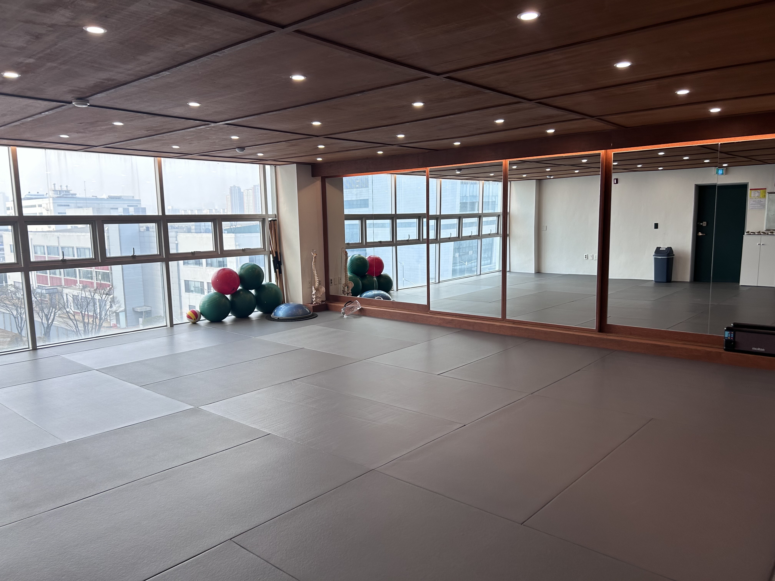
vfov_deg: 53.1
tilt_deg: -7.9
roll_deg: +0.9
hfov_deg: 67.3
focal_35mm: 26
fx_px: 582
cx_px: 388
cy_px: 290
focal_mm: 5.7
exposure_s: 1/200
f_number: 1.5
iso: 40
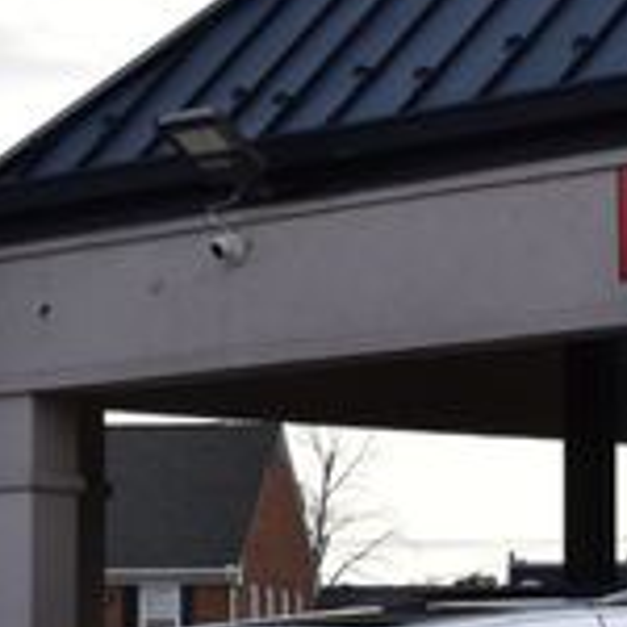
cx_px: 727
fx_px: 3890
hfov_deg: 9.1
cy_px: 690
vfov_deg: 9.1
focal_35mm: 190
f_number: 11
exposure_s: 1/400
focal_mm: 35
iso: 400
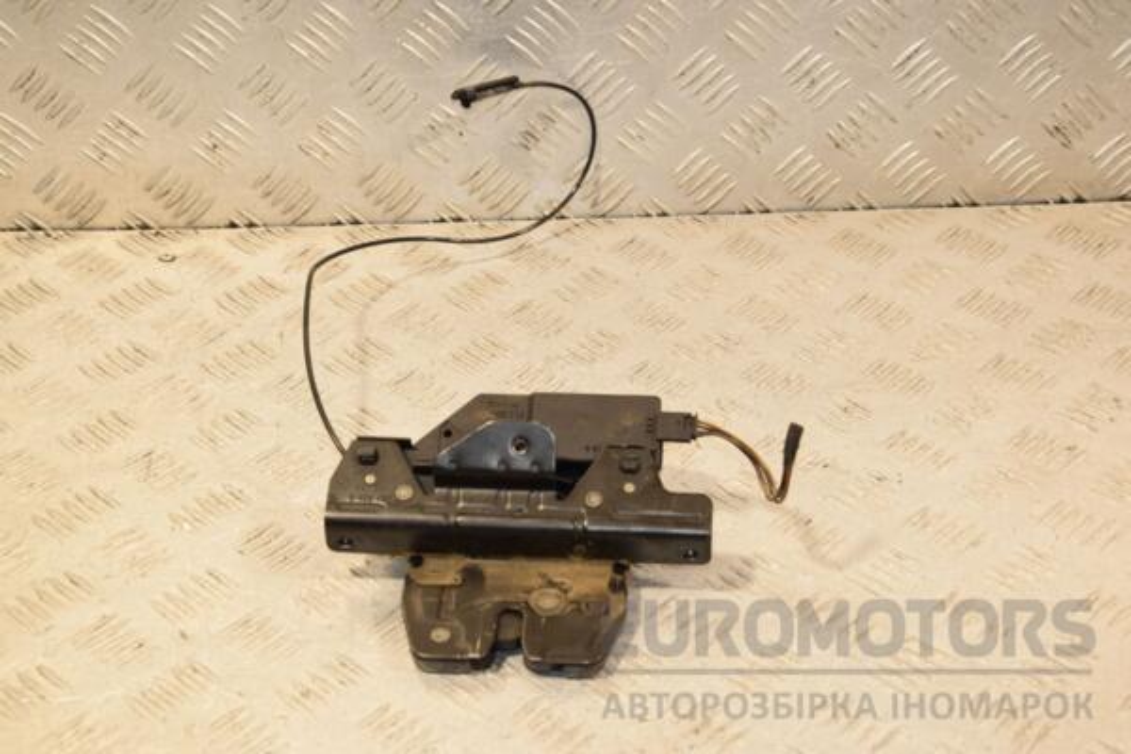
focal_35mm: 60
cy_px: 377
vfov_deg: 22.6
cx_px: 566
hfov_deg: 33.4
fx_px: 1885
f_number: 7.1
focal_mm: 40
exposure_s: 1/200
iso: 800
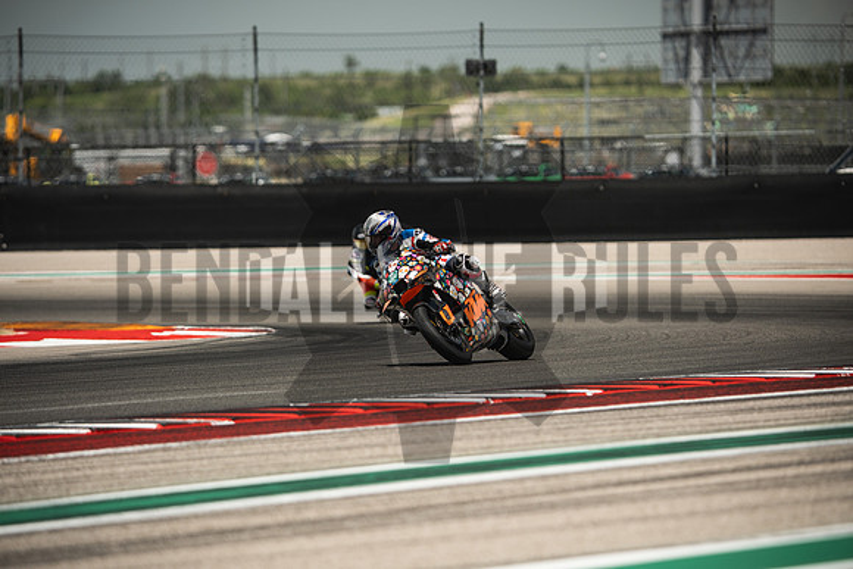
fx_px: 7110
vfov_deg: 4.6
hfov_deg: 6.9
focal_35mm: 300
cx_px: 426
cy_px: 284
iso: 160
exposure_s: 1/2000
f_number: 2.5
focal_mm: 200
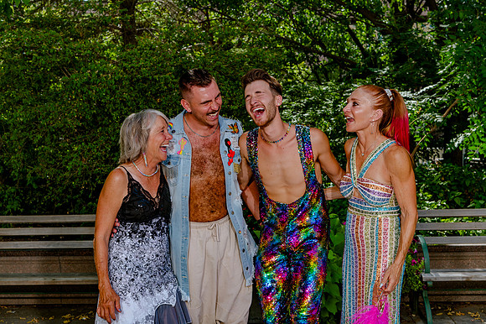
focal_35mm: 52
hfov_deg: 38.3
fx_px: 700
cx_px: 237
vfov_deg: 26.0
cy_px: 149
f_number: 7.1
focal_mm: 48
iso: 200
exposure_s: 1/250
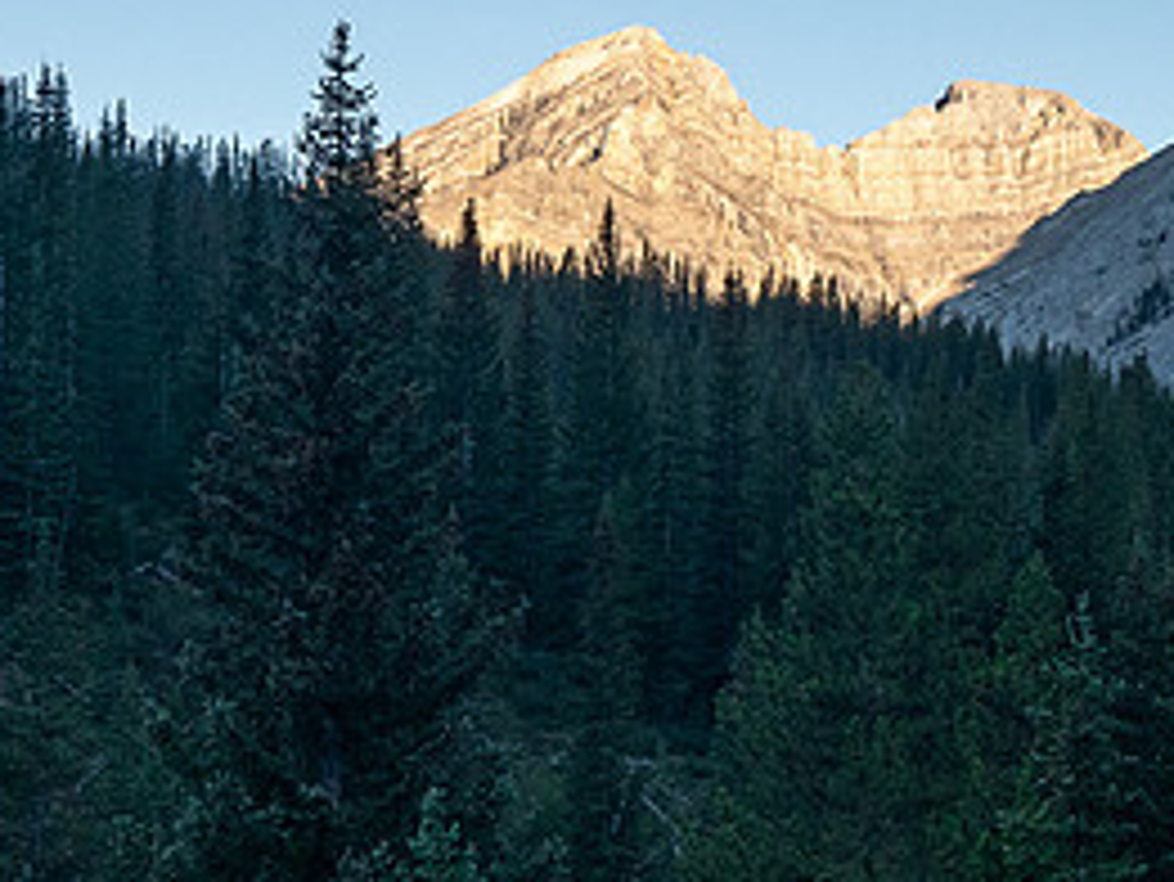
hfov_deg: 13.9
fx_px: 4818
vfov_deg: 10.4
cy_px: 605
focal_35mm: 142
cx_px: 589
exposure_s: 1/80
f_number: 8
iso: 320
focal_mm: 32
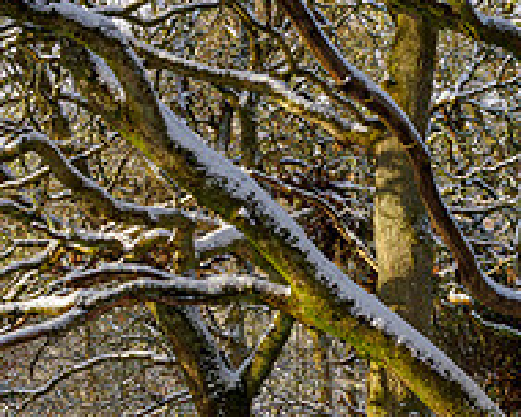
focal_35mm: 107
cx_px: 359
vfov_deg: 14.4
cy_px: 254
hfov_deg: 17.9
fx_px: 1650
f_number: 7.1
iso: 400
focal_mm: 18
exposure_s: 1/200
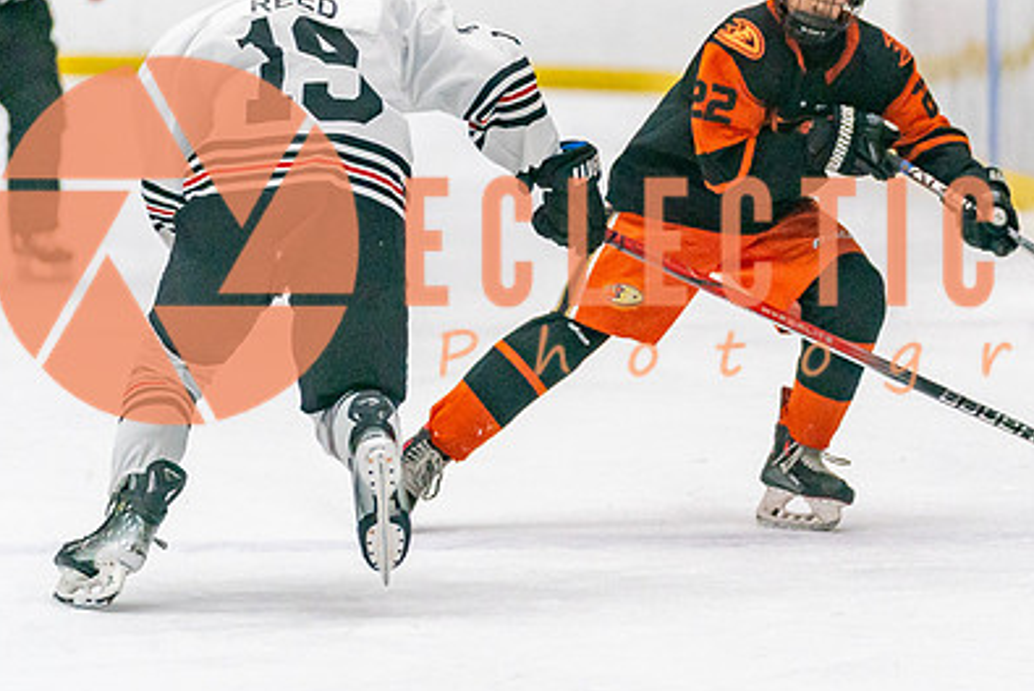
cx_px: 730
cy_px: 311
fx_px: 9514
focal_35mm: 331
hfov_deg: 6.2
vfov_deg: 4.2
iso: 3200
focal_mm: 154
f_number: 2.8
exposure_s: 1/1250
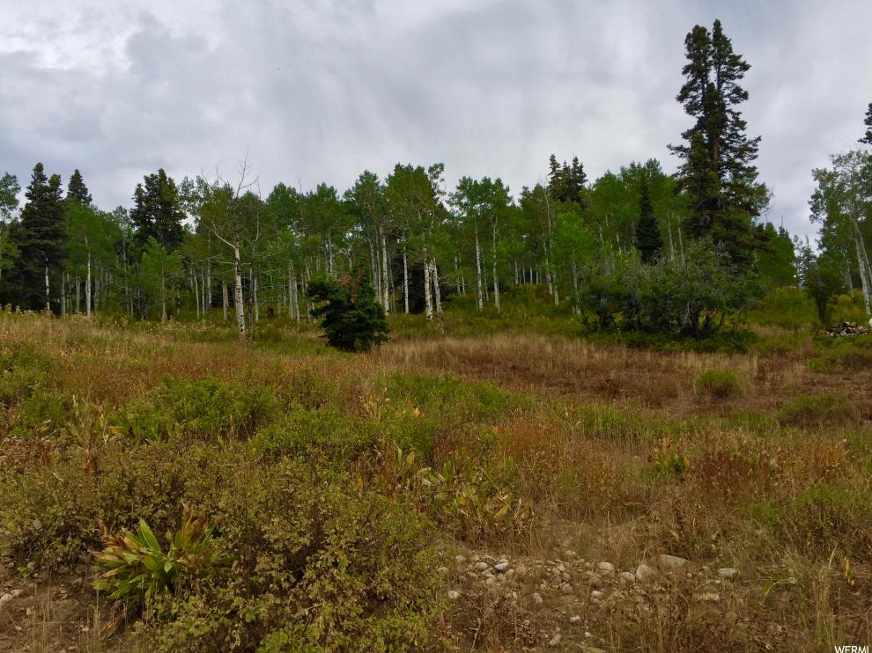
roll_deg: +0.0
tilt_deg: +8.6
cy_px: 319
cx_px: 429
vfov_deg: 46.8
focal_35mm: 30
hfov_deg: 60.0
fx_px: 756
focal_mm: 4.15
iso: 32
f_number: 2.2
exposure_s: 1/2326
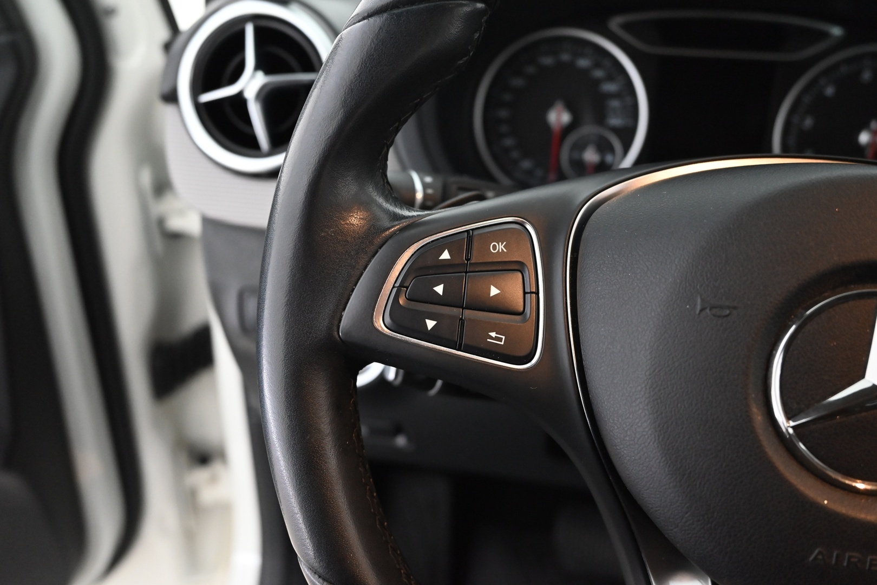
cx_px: 438
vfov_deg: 45.0
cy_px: 292
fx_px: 706
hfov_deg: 63.7
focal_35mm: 29
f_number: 4.5
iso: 5000
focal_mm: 29
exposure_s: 1/60
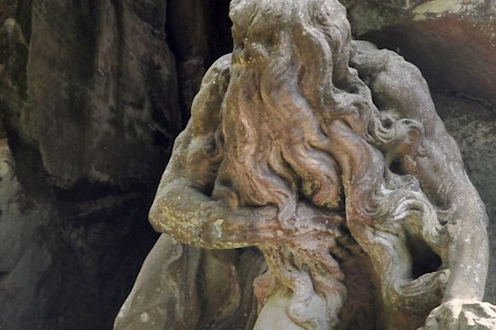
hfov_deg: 14.3
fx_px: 1979
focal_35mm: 144
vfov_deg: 9.5
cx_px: 301
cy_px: 20
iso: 320
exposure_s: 1/40
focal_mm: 29
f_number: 6.3
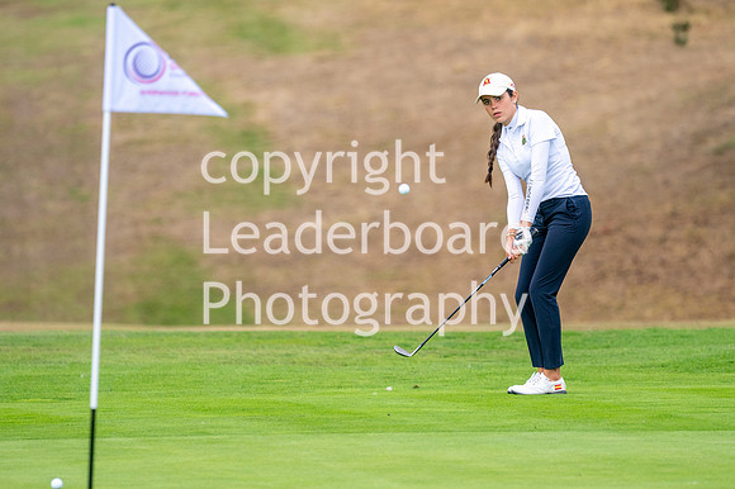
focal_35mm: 450
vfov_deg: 3.1
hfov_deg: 4.6
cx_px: 368
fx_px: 9182
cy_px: 244
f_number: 4.5
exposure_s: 1/2000
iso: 400
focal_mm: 300
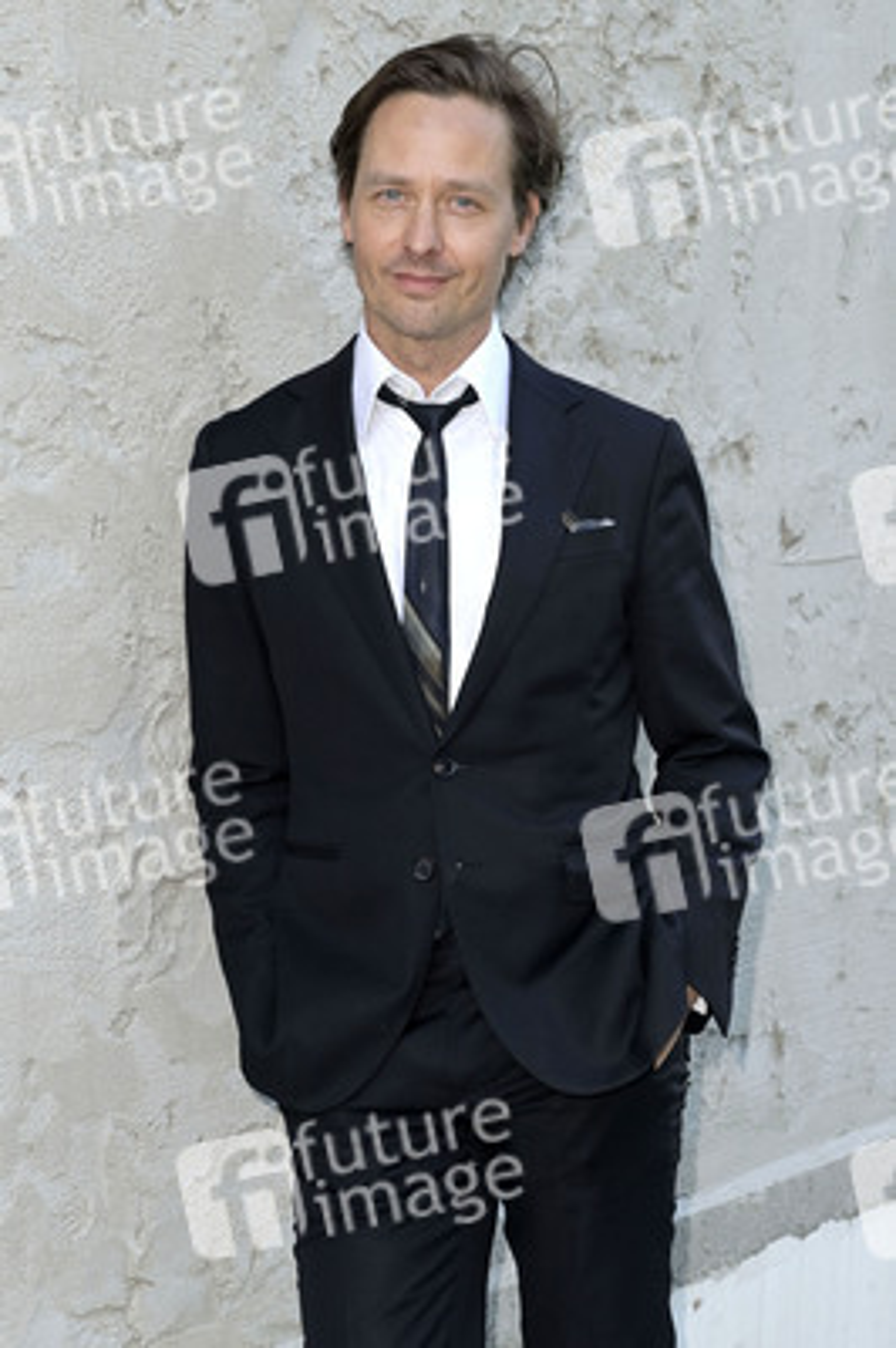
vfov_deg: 28.9
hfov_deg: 19.4
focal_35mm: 70
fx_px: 2618
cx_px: 448
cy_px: 674
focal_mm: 70
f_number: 5.6
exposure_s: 1/160
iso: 640
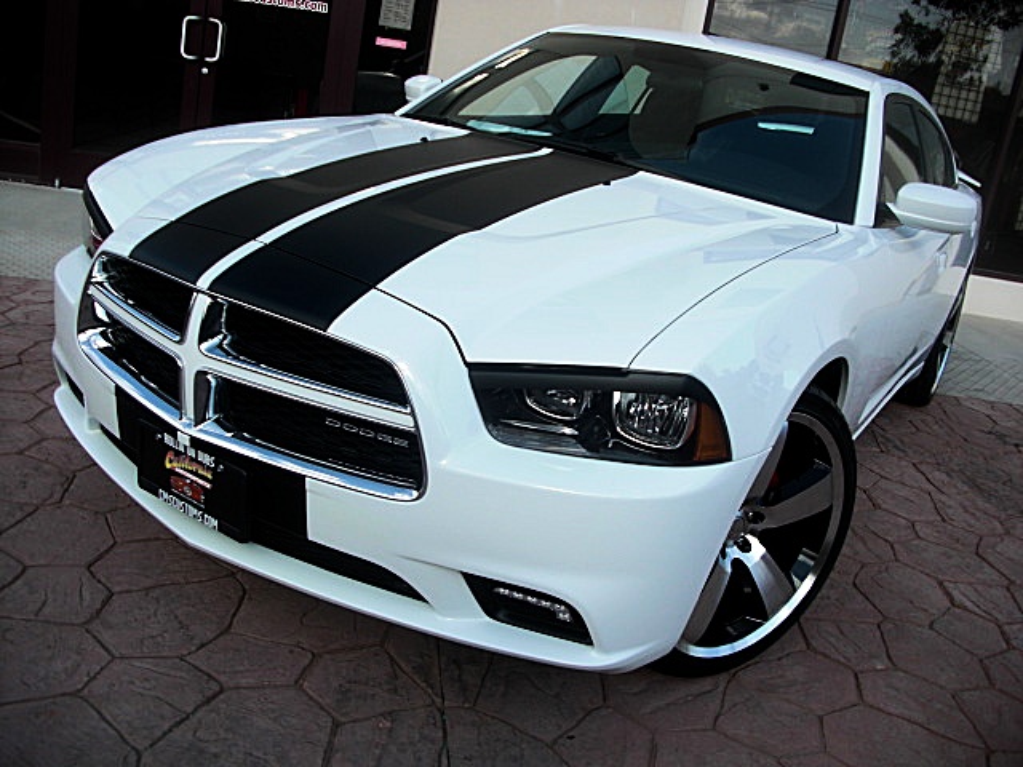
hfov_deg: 51.4
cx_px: 512
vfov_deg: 39.7
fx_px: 1064
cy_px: 384
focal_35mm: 36
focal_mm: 6.3
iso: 50
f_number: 2.8
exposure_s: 1/500
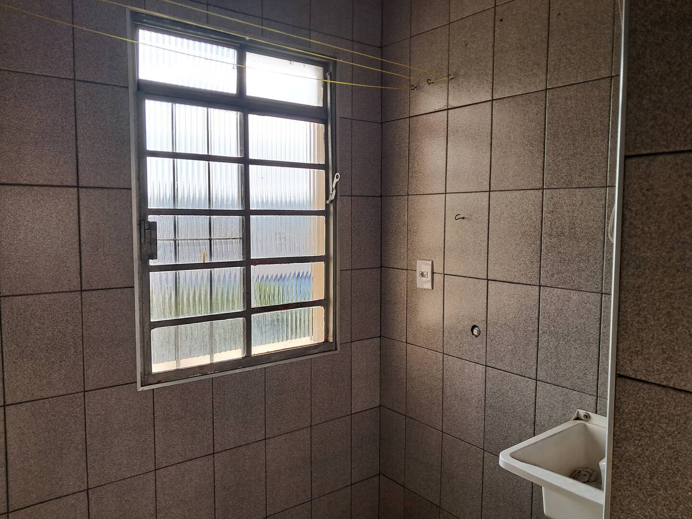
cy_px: 260
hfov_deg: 65.3
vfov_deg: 51.4
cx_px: 346
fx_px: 540
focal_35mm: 27
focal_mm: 4
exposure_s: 1/178
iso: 50
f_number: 1.8
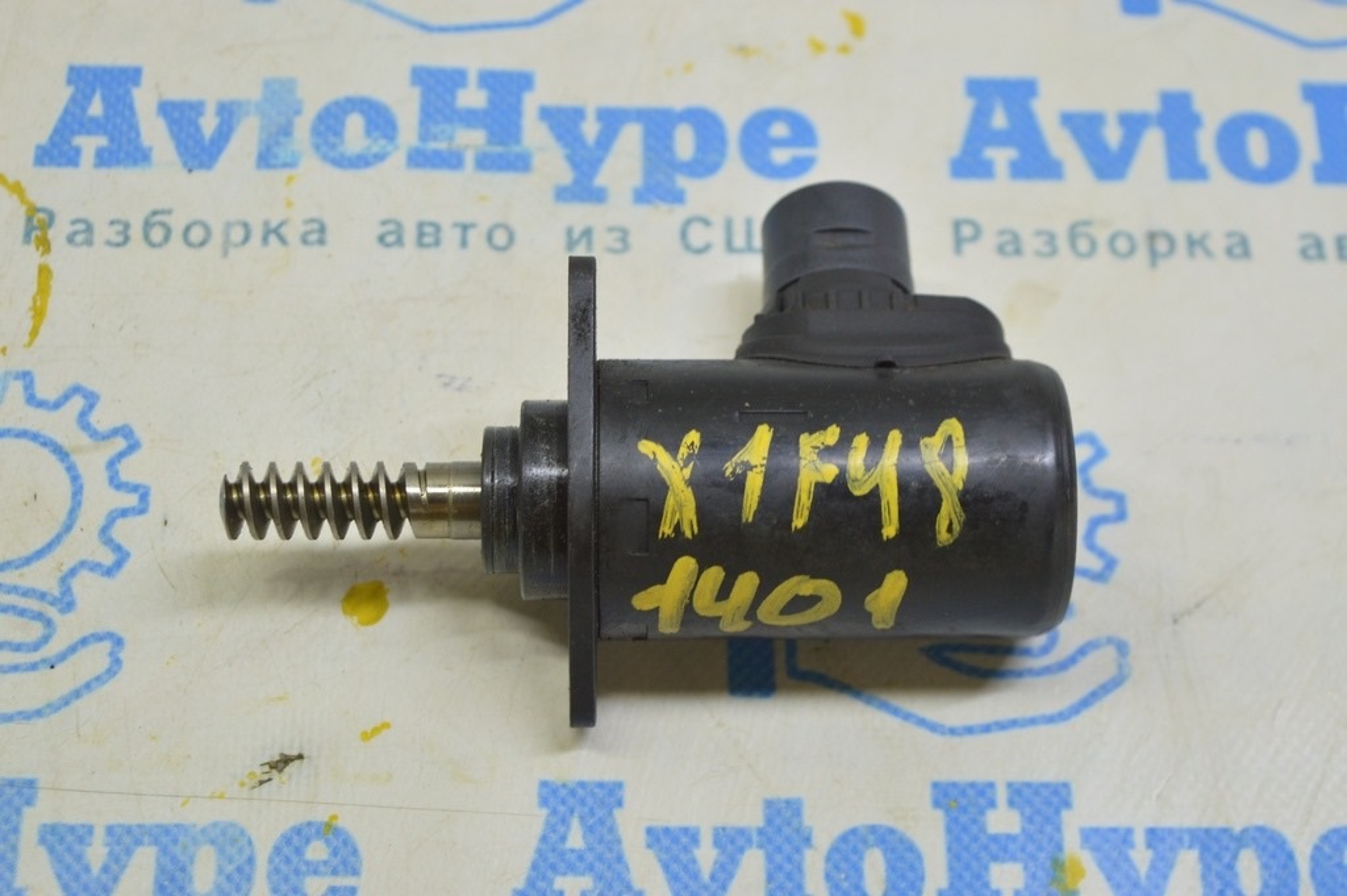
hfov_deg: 28.1
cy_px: 448
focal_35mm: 72
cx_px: 674
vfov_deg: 18.9
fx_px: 2692
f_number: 5.6
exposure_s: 1/25
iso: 400
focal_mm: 48
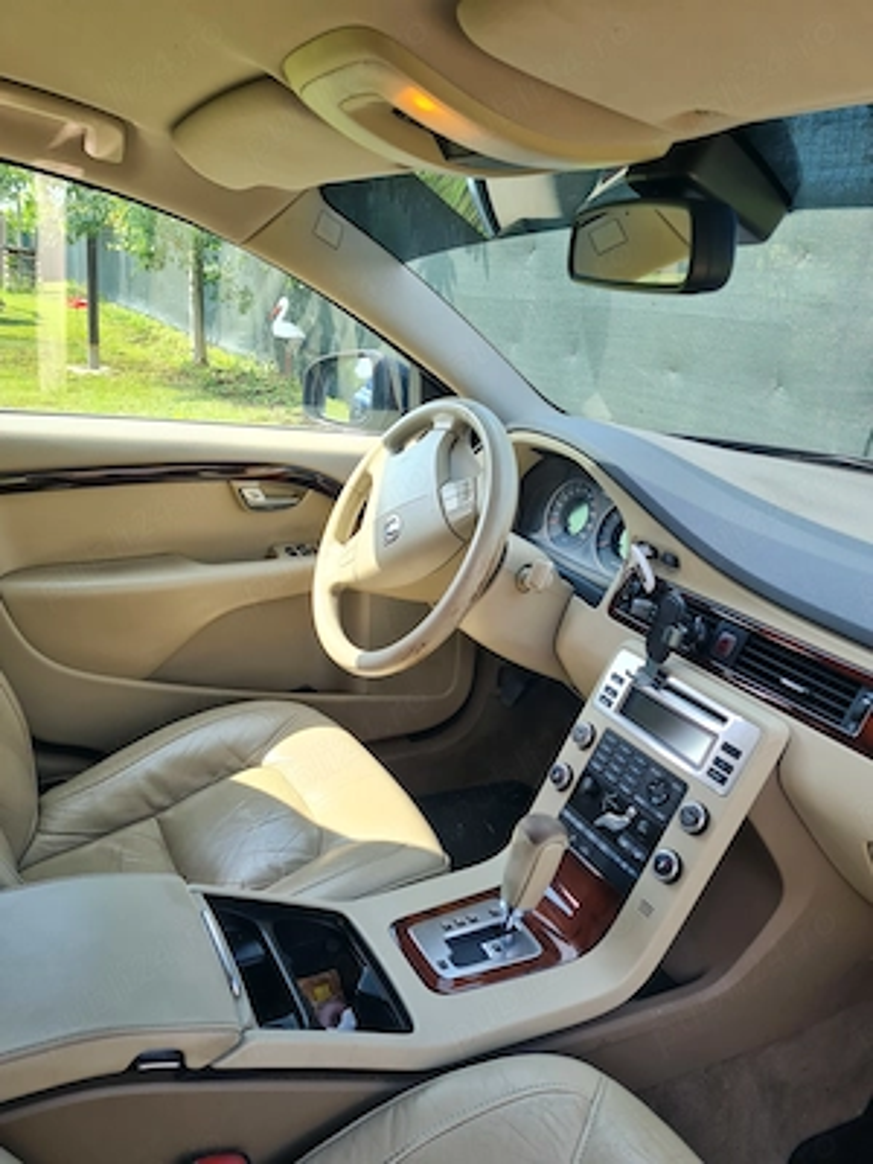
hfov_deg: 53.1
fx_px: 874
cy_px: 582
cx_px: 436
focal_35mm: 26
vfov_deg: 67.3
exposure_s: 1/410
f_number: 1.8
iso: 50
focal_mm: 5.4
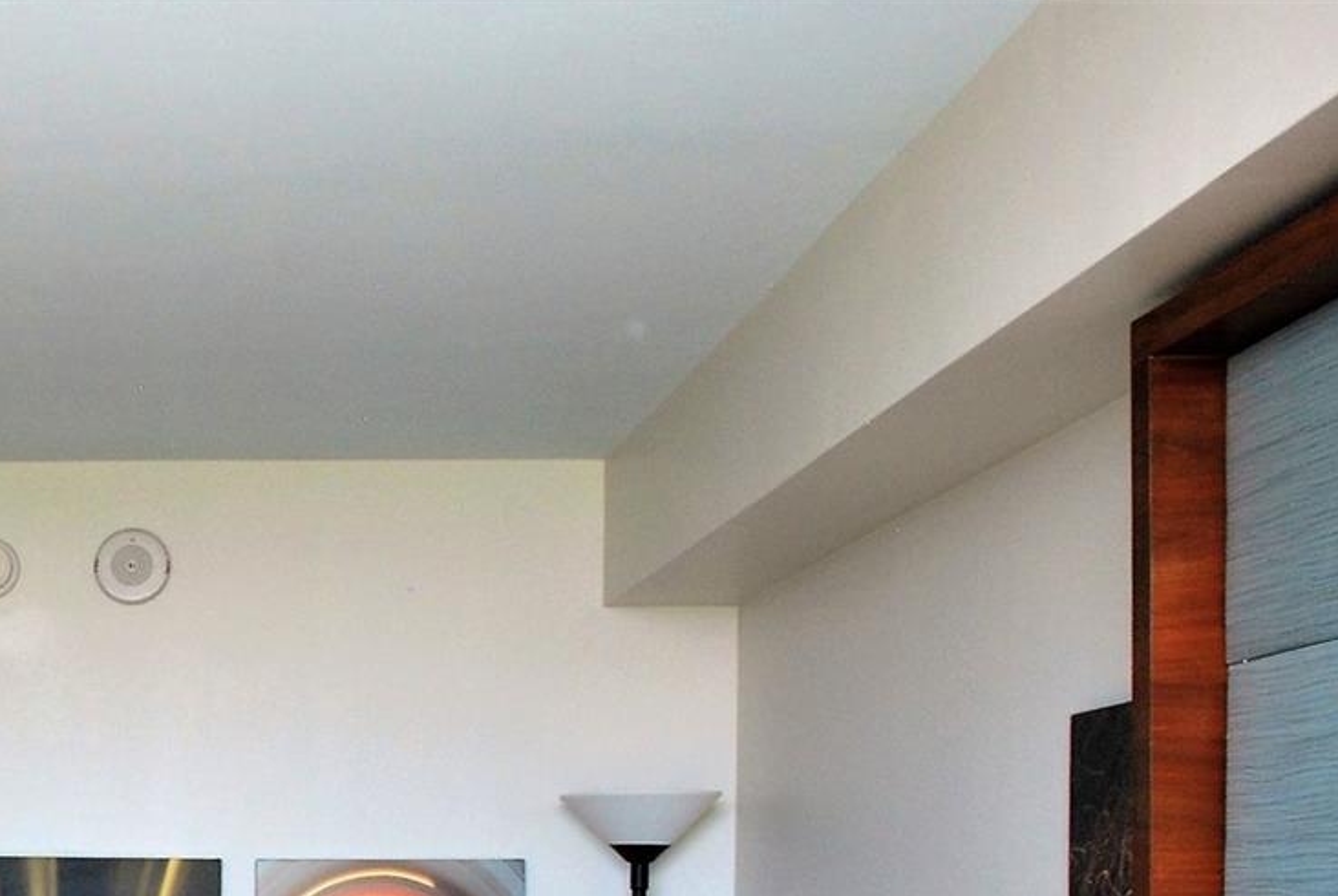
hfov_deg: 30.7
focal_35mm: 59
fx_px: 2195
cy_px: 969
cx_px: -90
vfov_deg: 21.9
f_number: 4
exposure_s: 1/60
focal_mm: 18
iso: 400
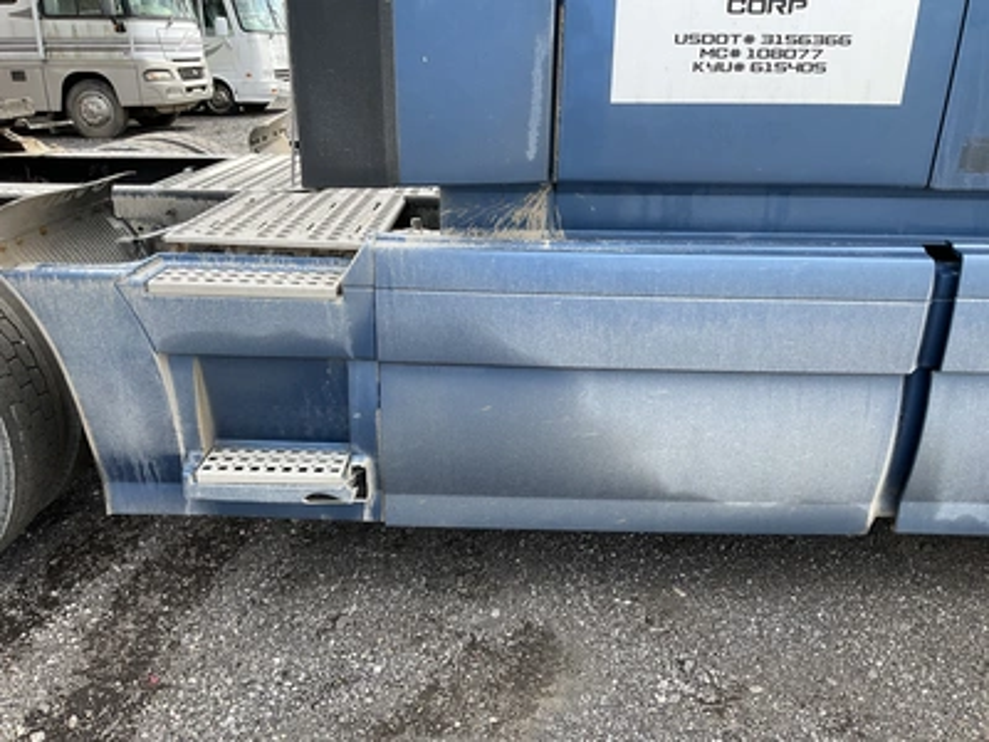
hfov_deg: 61.7
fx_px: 829
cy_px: 371
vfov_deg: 48.2
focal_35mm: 29
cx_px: 494
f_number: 1.8
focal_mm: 3
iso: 25
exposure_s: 1/446
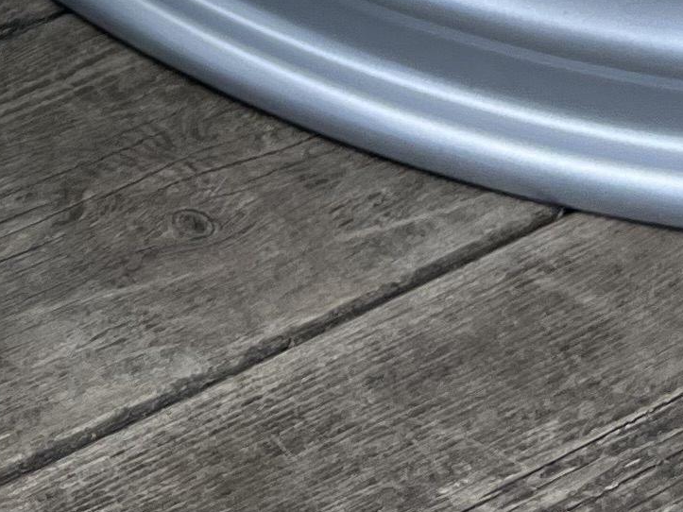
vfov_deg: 9.6
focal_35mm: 145
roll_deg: +0.3
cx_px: -447
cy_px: -481
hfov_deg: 12.7
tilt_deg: -32.0
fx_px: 2860
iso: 50
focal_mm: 5.7
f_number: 1.5
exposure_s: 1/1395
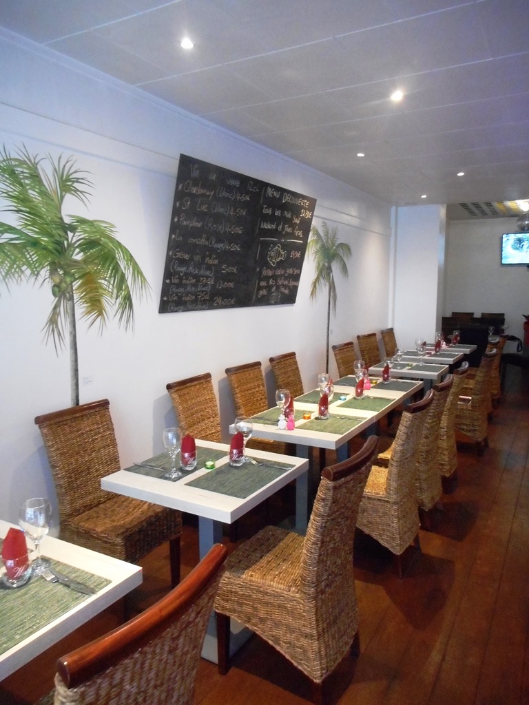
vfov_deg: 69.4
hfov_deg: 54.9
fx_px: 509
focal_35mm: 25
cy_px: 352
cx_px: 264
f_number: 3.7
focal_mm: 4.5
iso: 640
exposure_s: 1/8
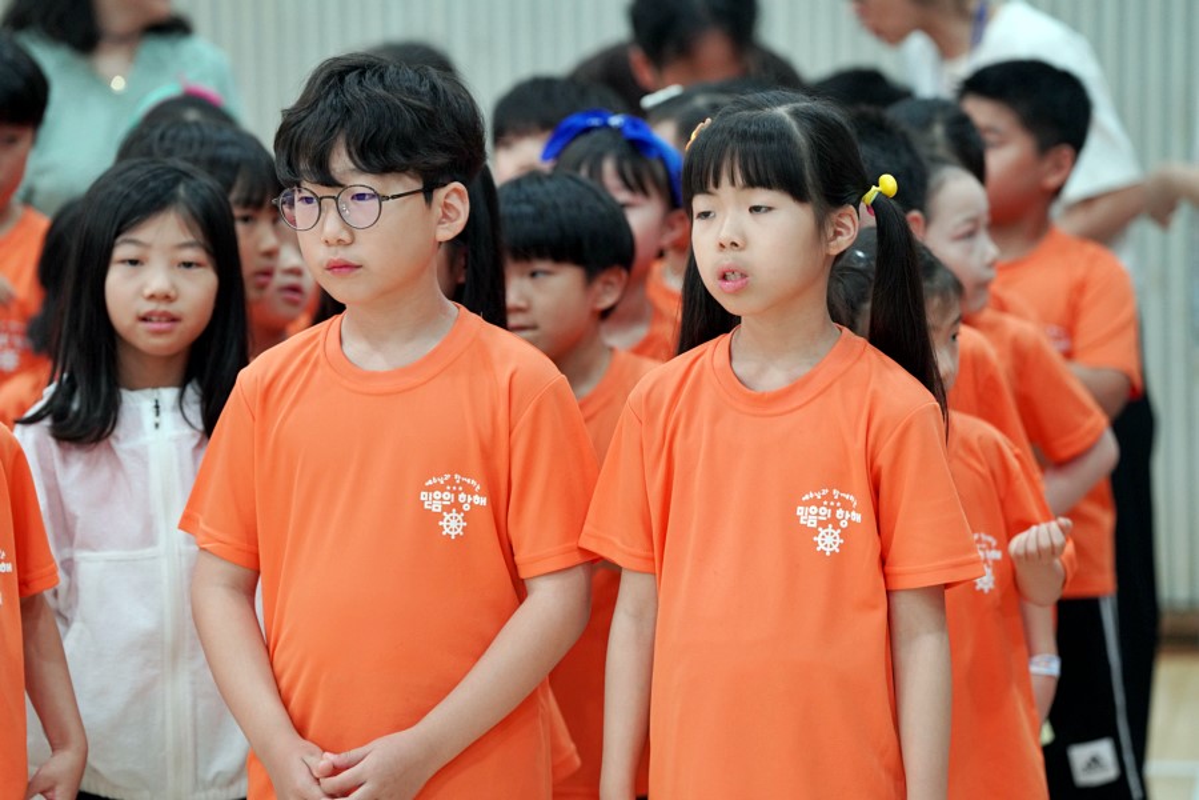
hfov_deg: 13.0
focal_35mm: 158
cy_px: 400
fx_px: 5262
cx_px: 600
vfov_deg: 8.7
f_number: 4
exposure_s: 1/160
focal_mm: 158
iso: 2000
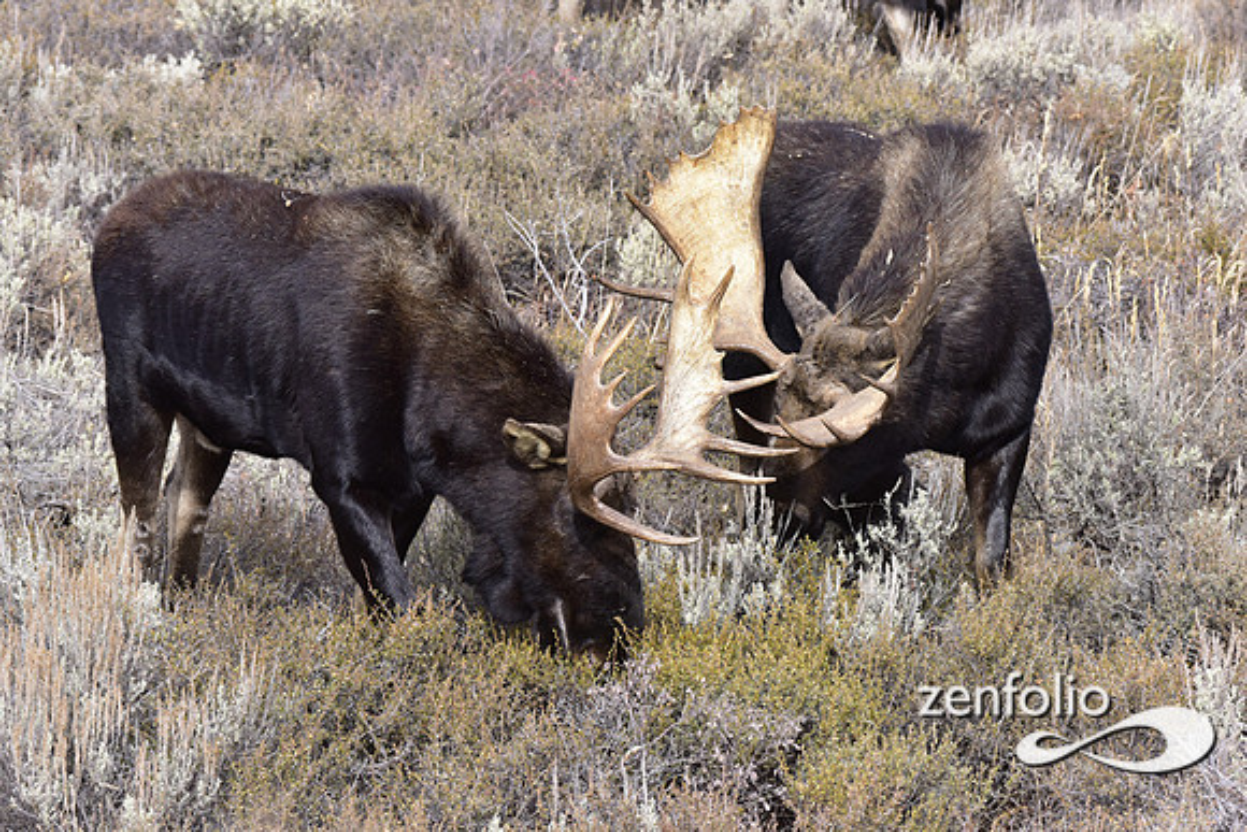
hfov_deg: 8.6
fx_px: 8315
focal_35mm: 240
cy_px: 416
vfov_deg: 5.7
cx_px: 624
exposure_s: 1/800
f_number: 8
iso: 800
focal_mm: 240
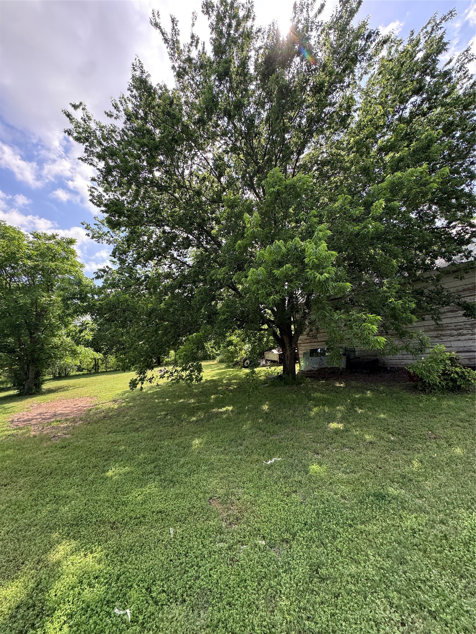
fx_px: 257
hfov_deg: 85.7
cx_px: 238
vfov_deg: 102.1
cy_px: 317
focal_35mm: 14
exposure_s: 1/312
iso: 40
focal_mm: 2.22
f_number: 2.2
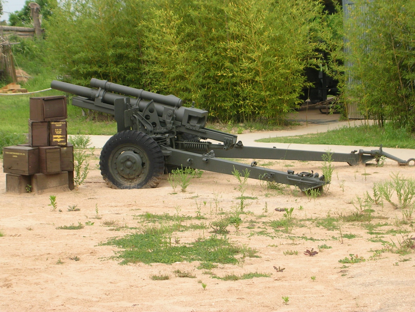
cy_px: 156
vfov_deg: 12.9
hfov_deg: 17.1
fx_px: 1379
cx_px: 208
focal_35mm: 115
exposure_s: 1/120
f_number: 4.9
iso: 50
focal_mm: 17.4
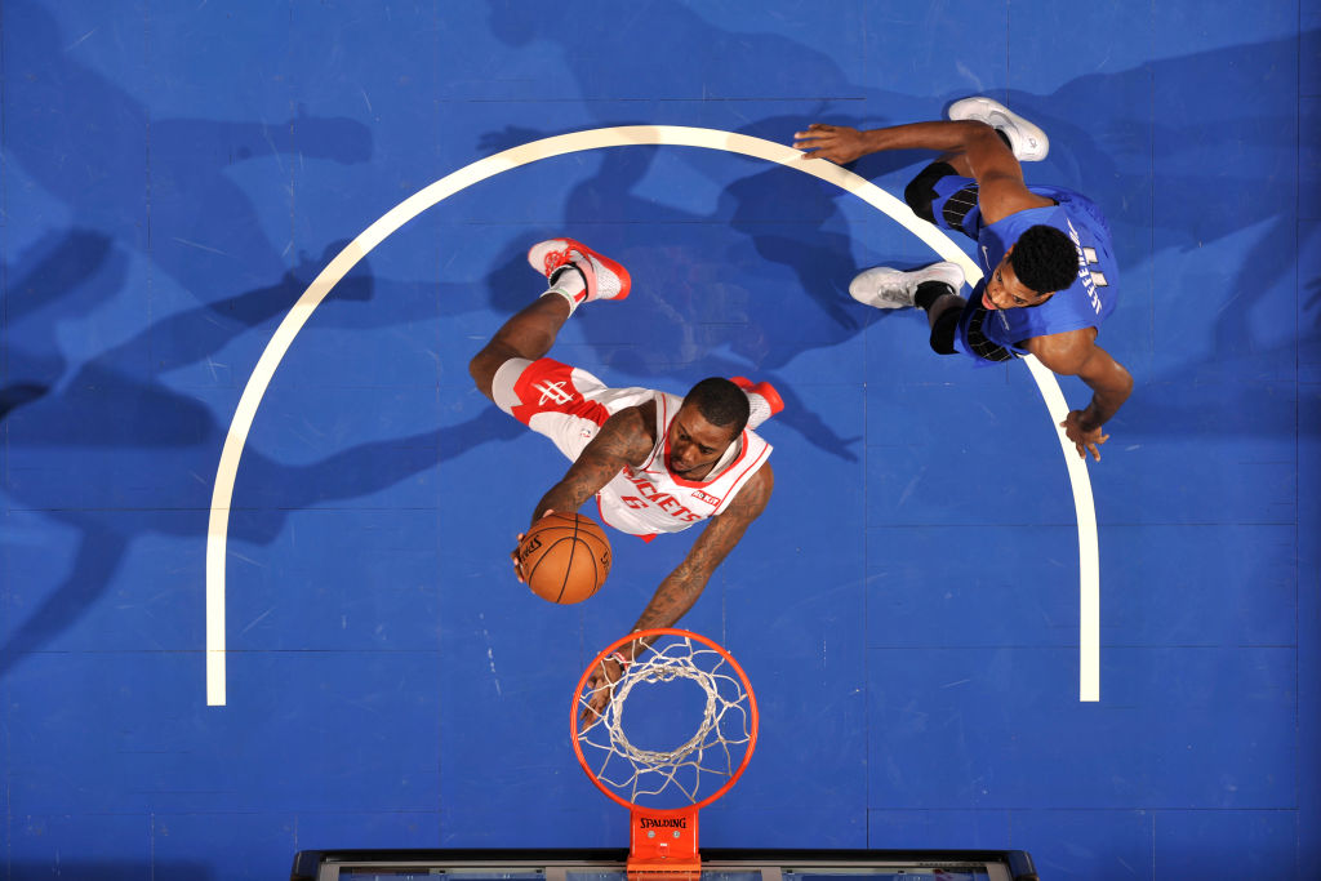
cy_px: 440
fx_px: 11009
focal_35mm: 300
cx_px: 660
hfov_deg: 6.9
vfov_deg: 4.6
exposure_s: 1/250
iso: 125
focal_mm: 300
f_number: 8
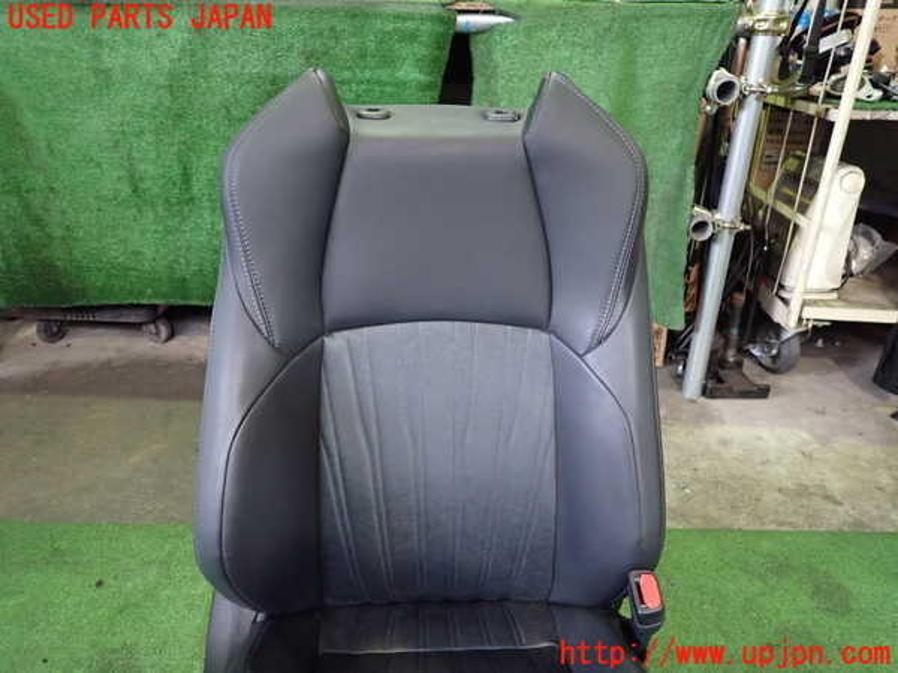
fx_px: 649
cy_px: 336
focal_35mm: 25
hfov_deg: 69.4
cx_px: 449
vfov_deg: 54.9
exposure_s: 1/30
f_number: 2
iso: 800
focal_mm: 4.5
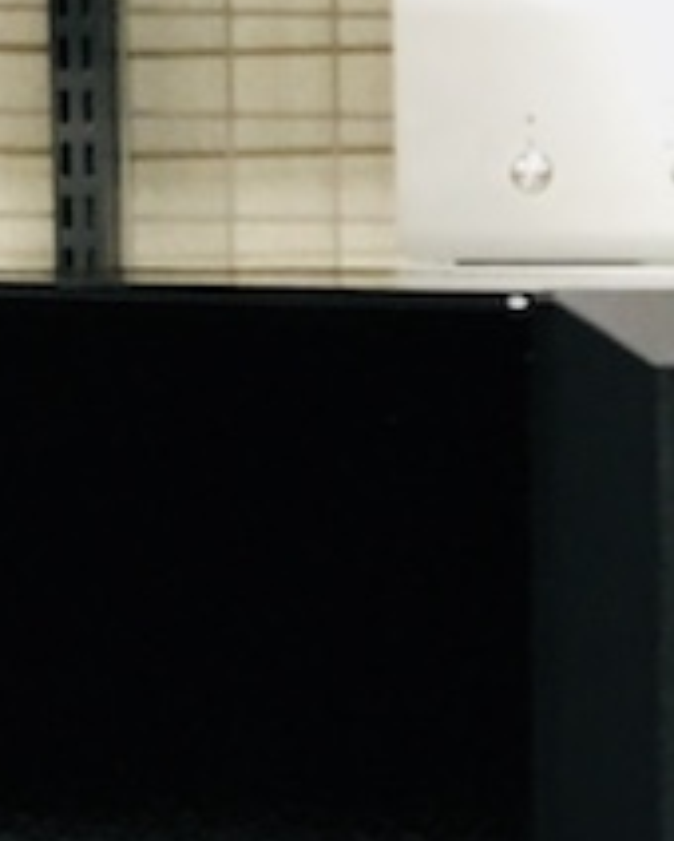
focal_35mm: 128
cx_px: 872
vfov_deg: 15.0
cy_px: 532
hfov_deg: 11.7
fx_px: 3187
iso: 125
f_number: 2.2
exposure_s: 1/30
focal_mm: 4.15
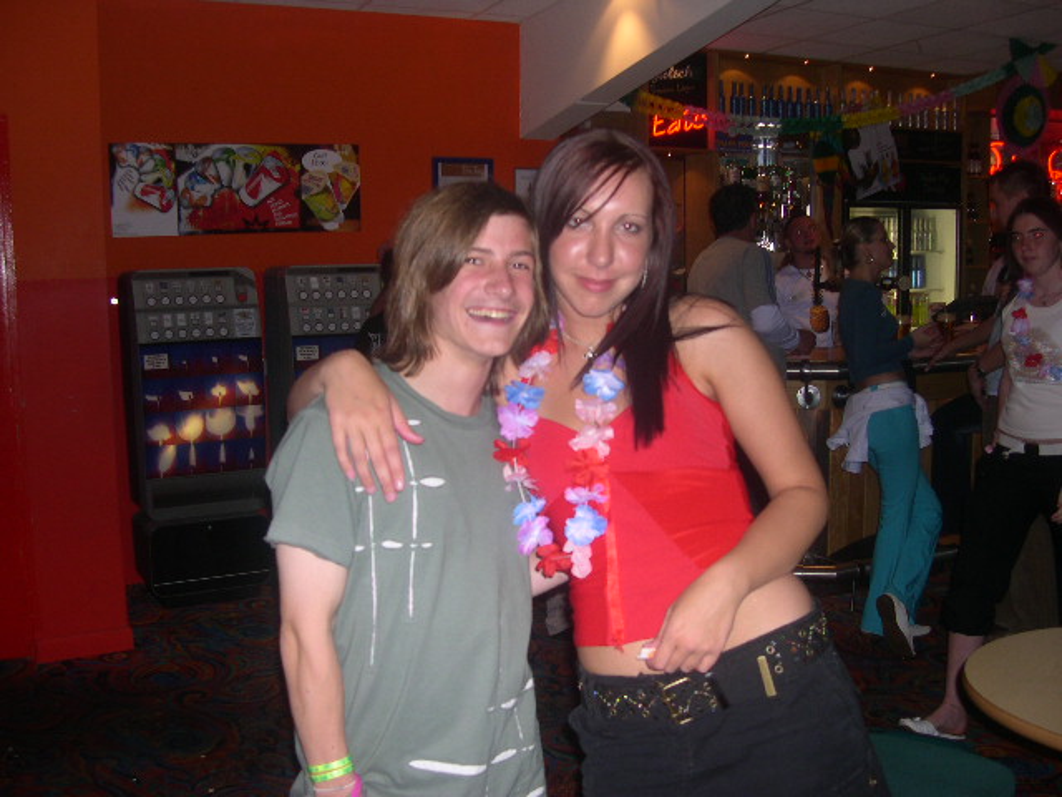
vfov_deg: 37.7
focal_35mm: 38
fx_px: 1166
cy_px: 398
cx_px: 531
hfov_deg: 49.0
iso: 100
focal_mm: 8
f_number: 2.8
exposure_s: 1/60
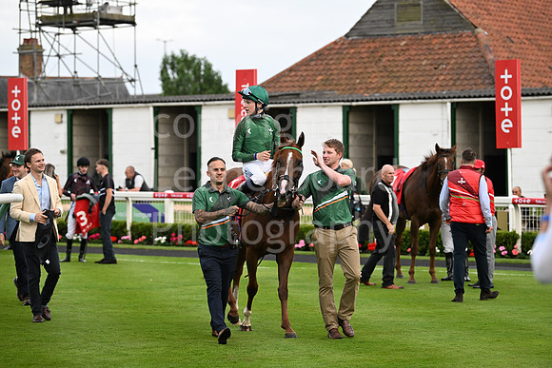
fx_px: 1871
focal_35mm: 122
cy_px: 184
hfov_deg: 16.8
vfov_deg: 11.2
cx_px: 276
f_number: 3.5
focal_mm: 122
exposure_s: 1/1000
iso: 1600
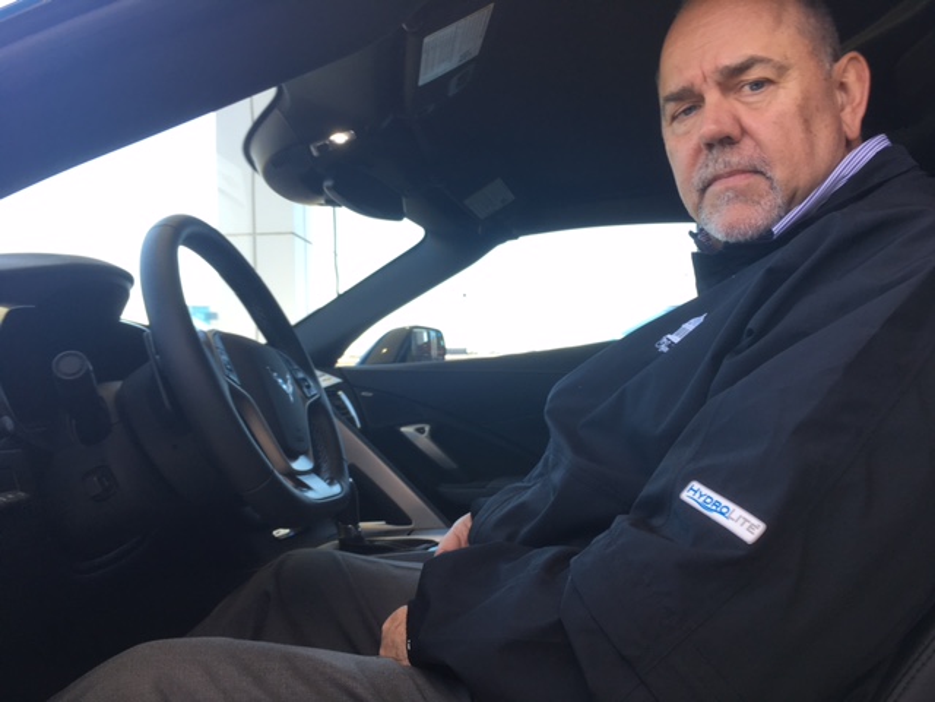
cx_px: 468
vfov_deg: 48.2
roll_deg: +0.0
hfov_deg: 61.7
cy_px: 351
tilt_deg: +1.0
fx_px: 783
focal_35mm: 29
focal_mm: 4.15
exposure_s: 1/120
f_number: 2.2
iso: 25
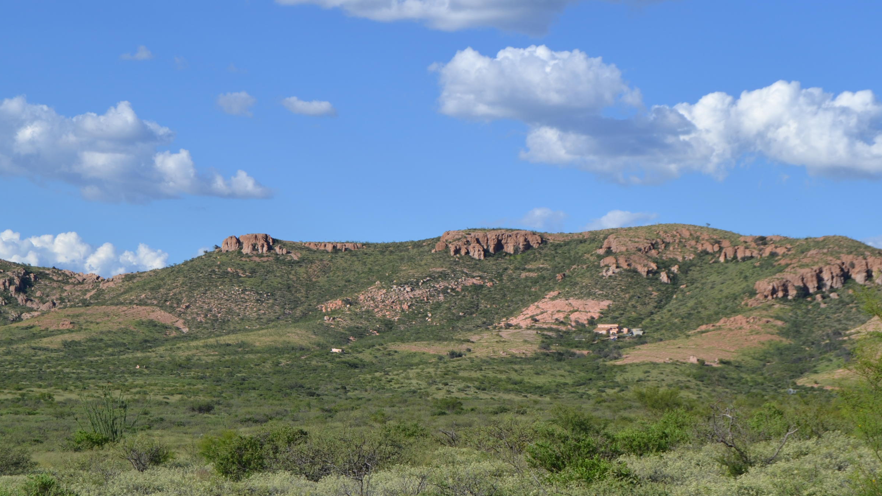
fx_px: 2073
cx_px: 390
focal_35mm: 89
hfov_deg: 24.0
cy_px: 262
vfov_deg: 13.6
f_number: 8
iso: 100
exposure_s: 1/250
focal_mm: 45
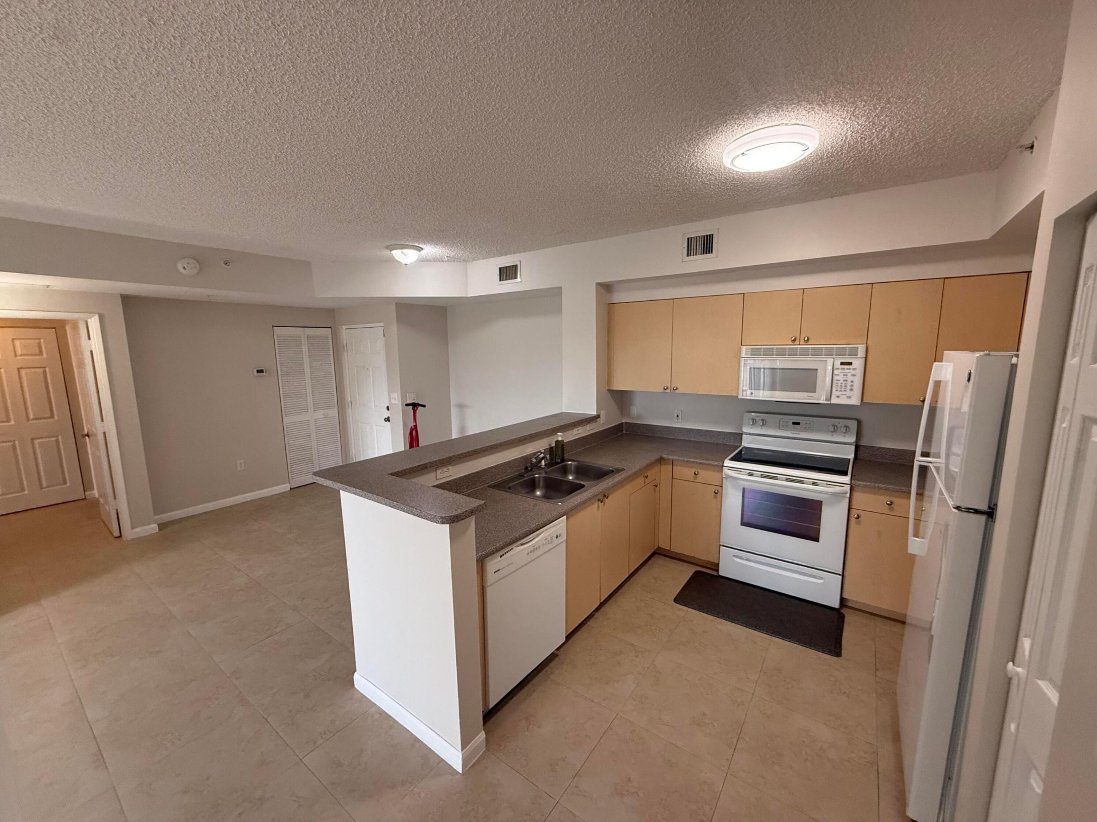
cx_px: 548
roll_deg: +0.9
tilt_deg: -8.9
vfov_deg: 85.7
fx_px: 444
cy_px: 411
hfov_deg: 102.1
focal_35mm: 14
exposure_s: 1/120
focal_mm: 2.22
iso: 400
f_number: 2.2
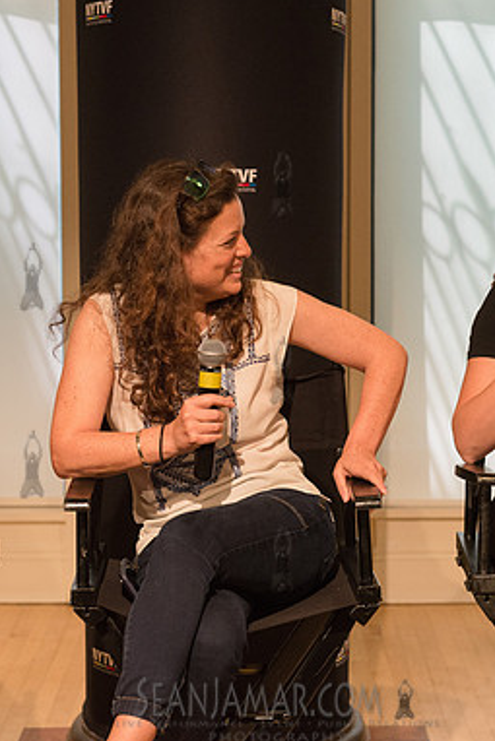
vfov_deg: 23.9
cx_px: 281
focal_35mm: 85
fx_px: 1751
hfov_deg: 16.1
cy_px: 370
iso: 2500
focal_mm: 56
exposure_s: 1/400
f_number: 4
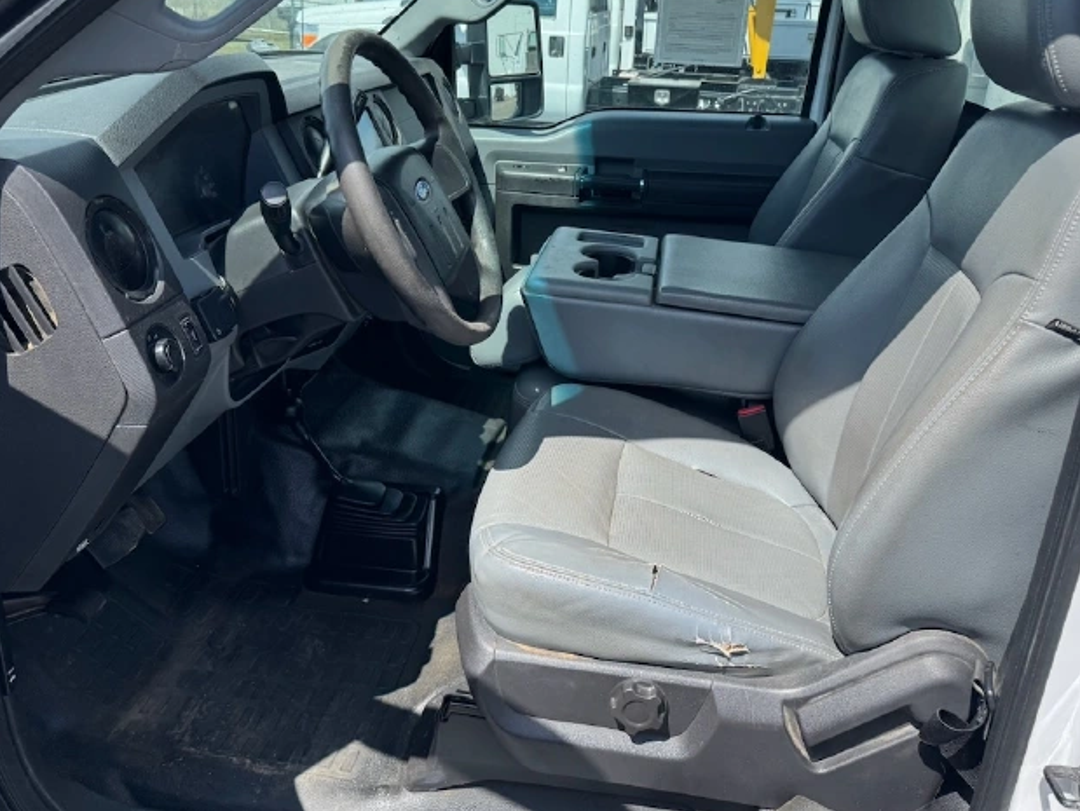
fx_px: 968
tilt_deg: -21.1
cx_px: 557
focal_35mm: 31
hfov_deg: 58.3
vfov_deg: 45.4
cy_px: 347
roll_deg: -4.2
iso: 80
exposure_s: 1/1560
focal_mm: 6.76
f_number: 1.78
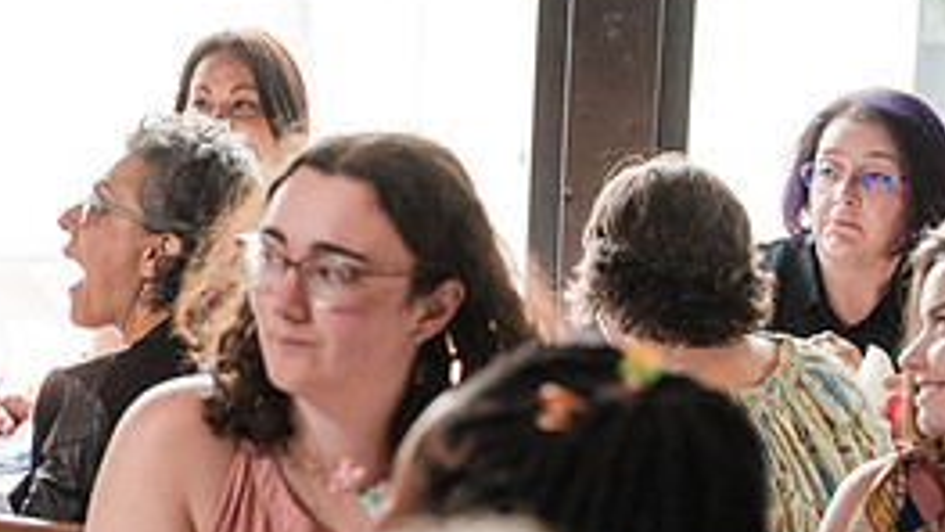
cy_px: 354
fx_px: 4060
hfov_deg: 13.1
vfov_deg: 7.5
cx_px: 7
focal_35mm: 162
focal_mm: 70
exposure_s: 1/250
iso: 1250
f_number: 4
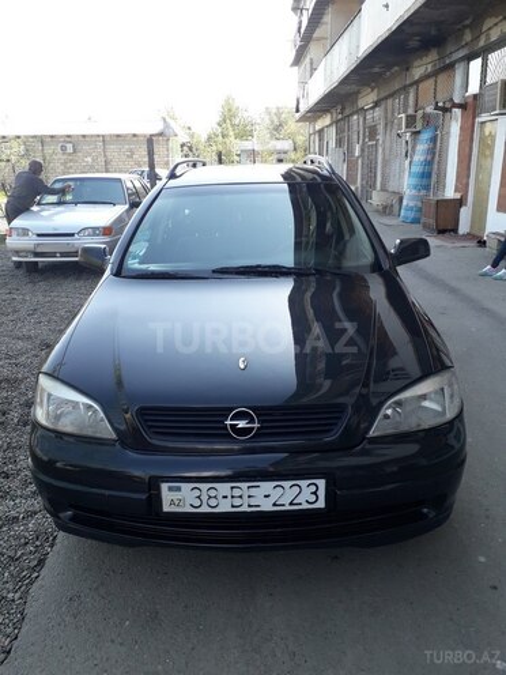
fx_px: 526
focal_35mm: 27
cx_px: 253
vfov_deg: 65.3
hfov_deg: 51.4
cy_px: 338
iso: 40
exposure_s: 1/320
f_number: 1.9
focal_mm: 3.6
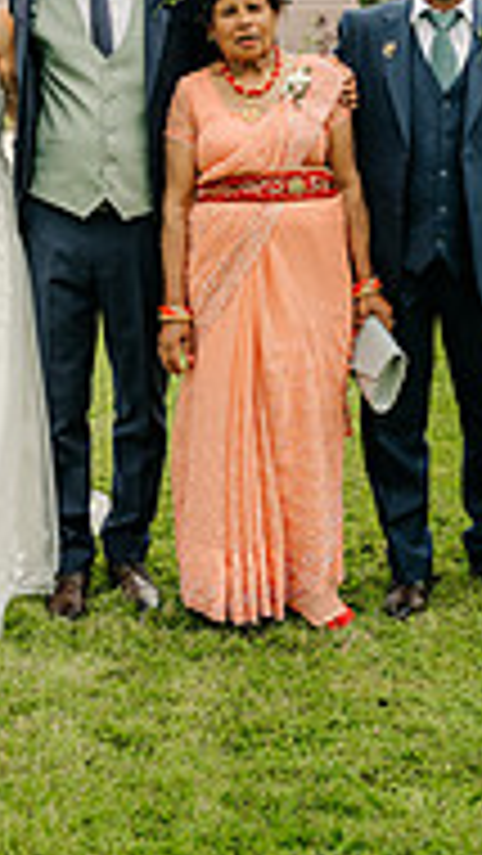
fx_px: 1975
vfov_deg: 23.3
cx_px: 5
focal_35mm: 87
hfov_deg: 13.7
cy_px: -22
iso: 100
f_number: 2.2
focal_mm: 35
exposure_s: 1/800
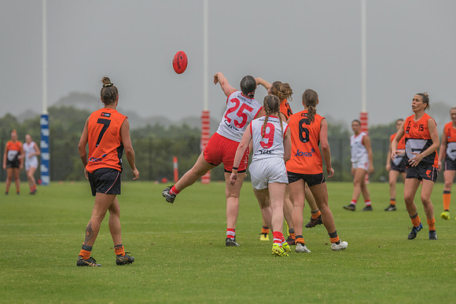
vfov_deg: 4.1
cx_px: 256
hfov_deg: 6.1
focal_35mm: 337
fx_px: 4264
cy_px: 133
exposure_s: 1/2000
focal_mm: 300
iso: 800
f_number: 6.3
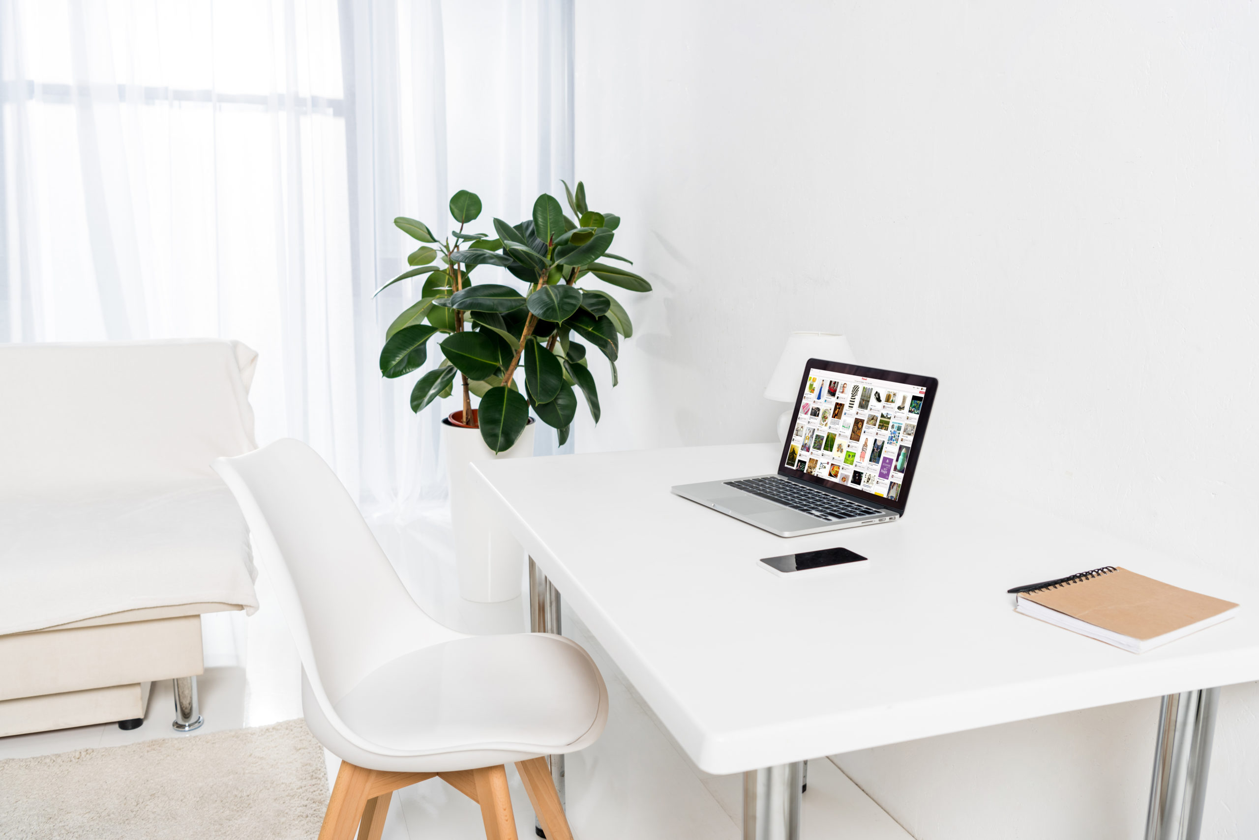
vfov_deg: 42.4
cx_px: 630
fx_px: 1085
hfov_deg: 60.3
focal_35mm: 31
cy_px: 420
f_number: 5
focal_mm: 31
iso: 100
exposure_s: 1/160
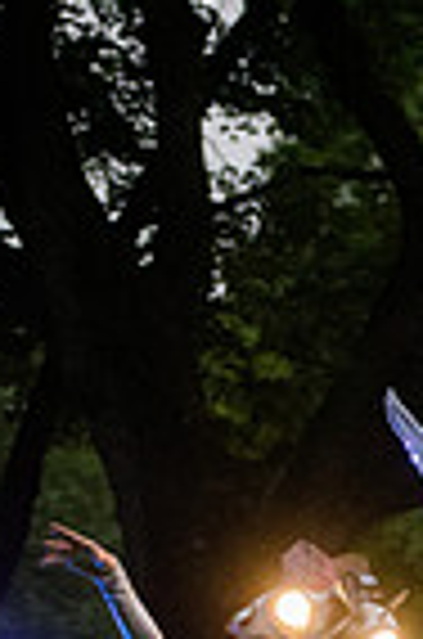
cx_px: 432
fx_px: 4498
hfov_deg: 5.4
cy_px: 896
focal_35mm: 254
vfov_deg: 8.0
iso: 6400
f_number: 3.5
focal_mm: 80
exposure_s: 1/200
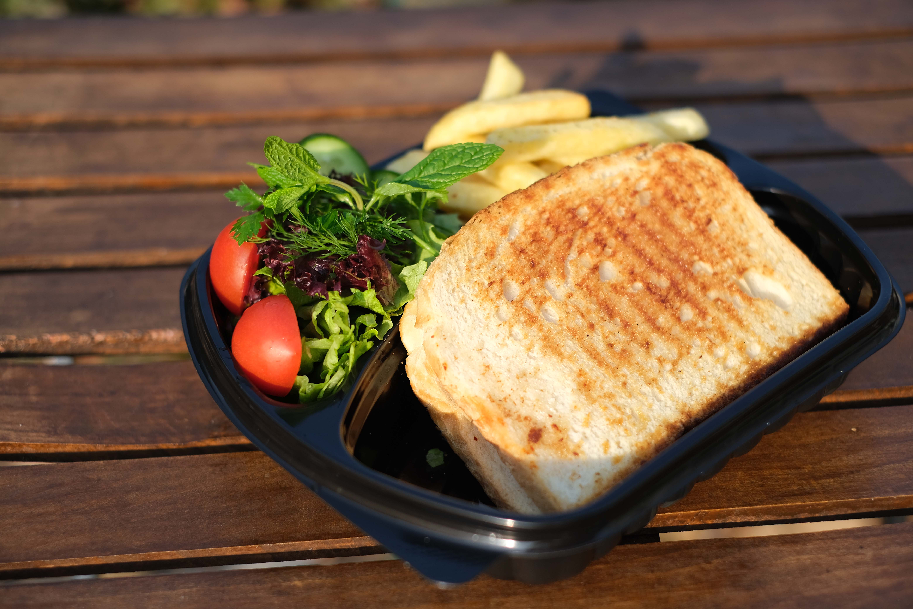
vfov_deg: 25.5
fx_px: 1344
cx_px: 456
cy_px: 304
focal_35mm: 53
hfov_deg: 37.5
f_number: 2.2
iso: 160
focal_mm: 35
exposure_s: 1/2000
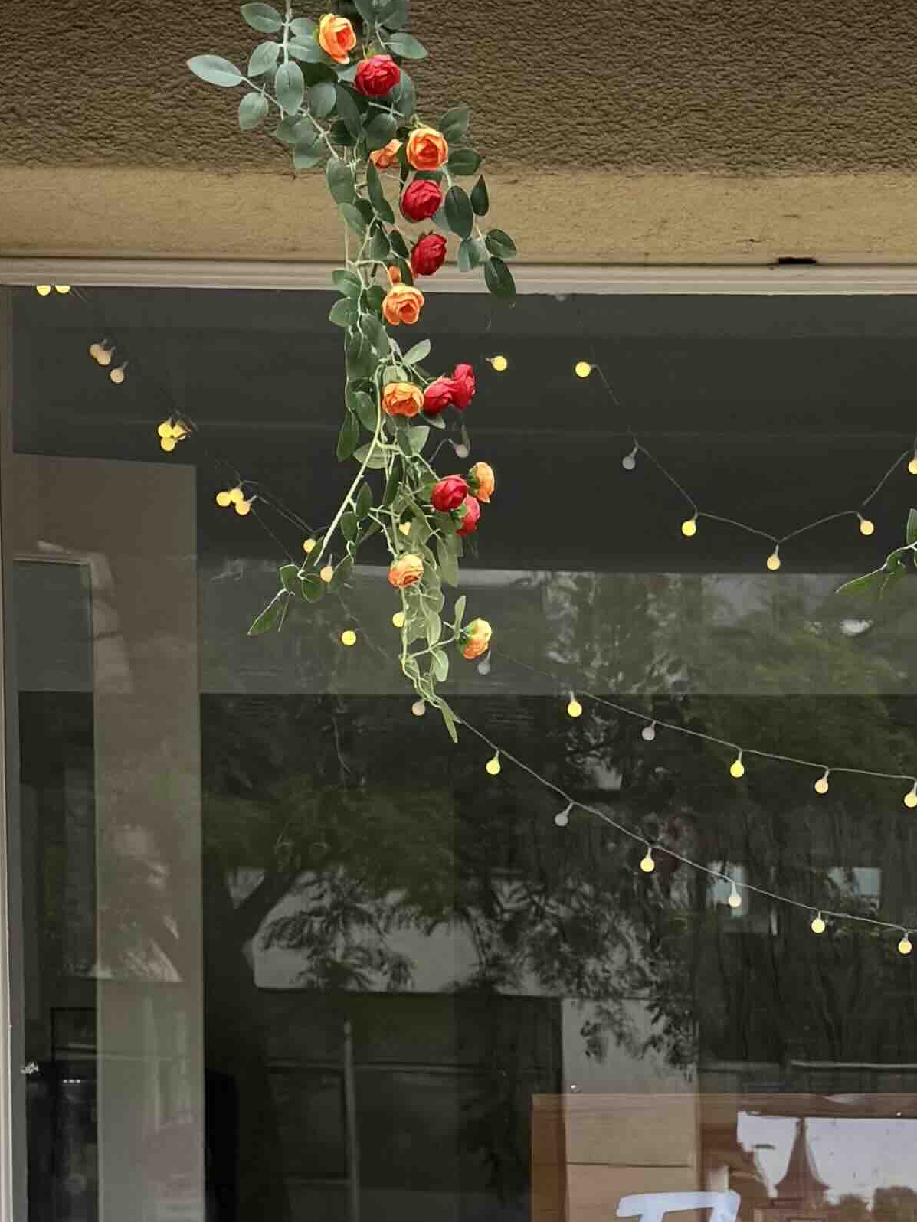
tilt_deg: +5.1
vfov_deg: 26.6
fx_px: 2578
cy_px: 770
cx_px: 960
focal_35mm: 73
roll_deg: -1.1
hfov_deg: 19.5
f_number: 1.78
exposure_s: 1/577
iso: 80
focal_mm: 6.76
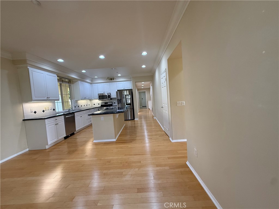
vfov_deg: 85.7
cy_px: 104
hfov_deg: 102.1
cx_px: 140
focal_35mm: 14
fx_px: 113
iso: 250
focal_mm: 2.22
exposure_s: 1/120
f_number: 2.2
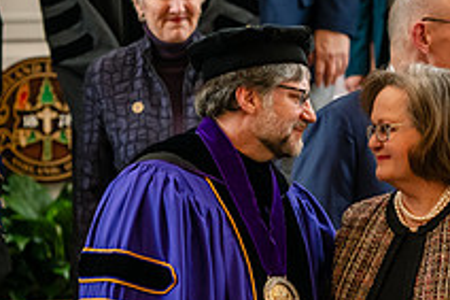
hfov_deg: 6.7
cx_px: 284
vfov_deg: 4.5
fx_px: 3834
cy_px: 282
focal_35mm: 307
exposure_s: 1/200
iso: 1600
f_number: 3.2
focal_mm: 112
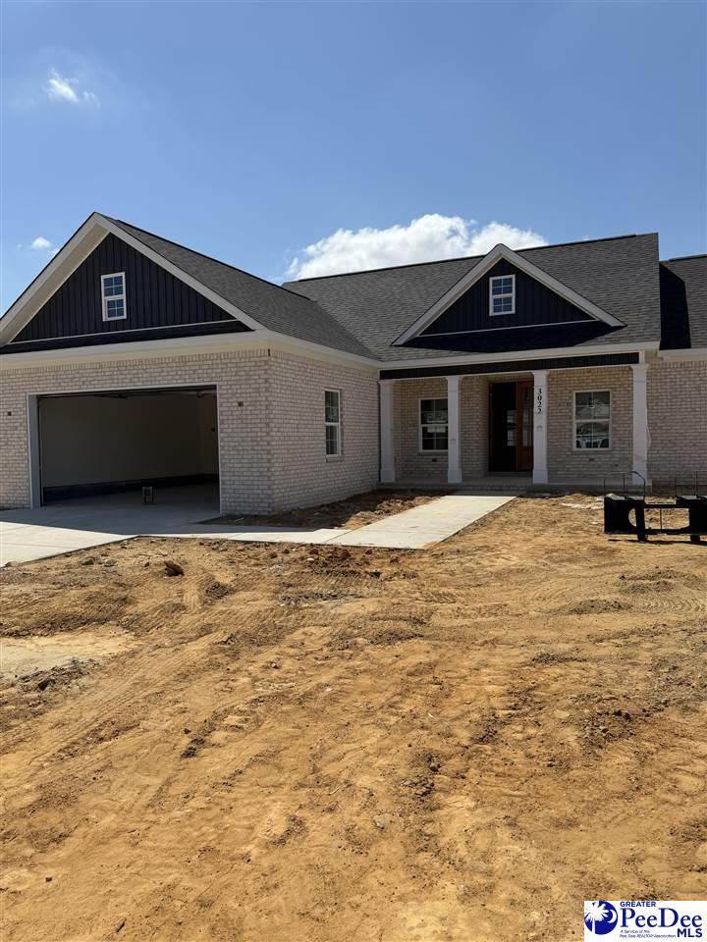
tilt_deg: -2.8
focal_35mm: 24
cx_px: 354
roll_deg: +2.7
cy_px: 471
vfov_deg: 71.6
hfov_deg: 56.8
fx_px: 654
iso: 80
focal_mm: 6.76
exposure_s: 1/8130
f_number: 1.78
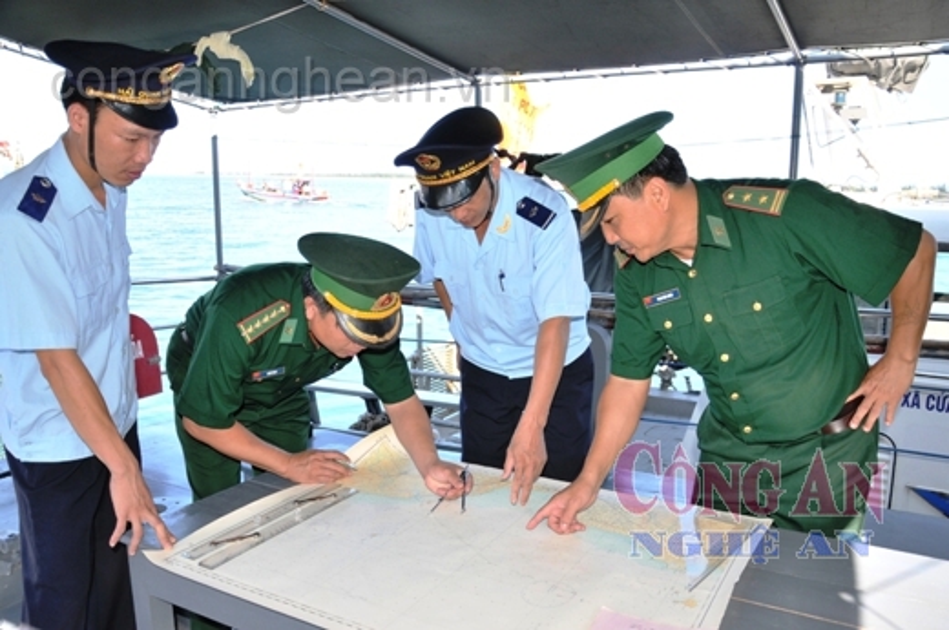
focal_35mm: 32
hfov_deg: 59.6
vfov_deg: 41.6
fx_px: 829
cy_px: 315
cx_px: 474
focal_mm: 21
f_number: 7.1
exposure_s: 1/250
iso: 200
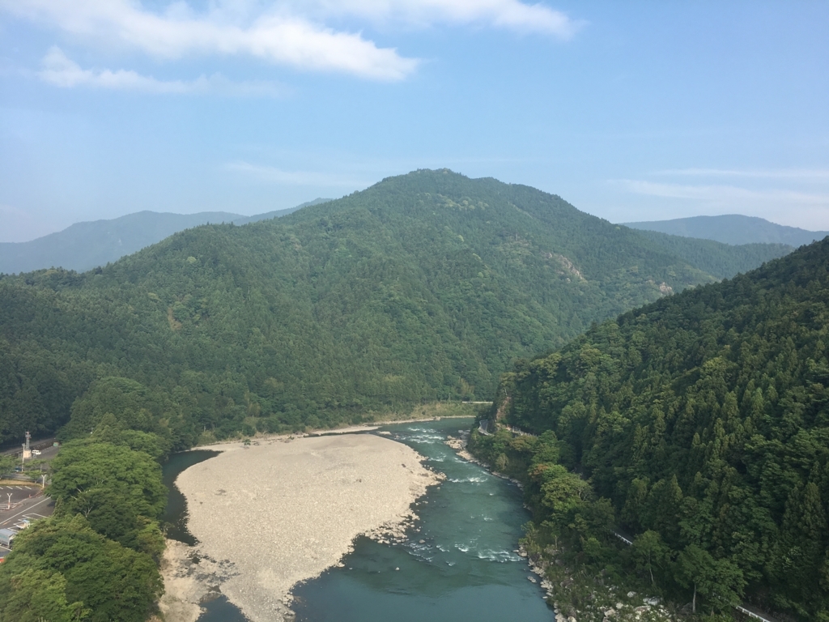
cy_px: 311
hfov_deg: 61.7
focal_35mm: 29
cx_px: 414
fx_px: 695
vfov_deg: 48.2
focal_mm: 4.15
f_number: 2.2
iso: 25
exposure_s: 1/938
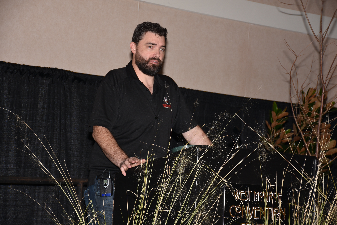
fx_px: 1053
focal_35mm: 112
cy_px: 112
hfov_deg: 18.2
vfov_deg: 12.2
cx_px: 168
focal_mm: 75
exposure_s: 1/60
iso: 200
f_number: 5
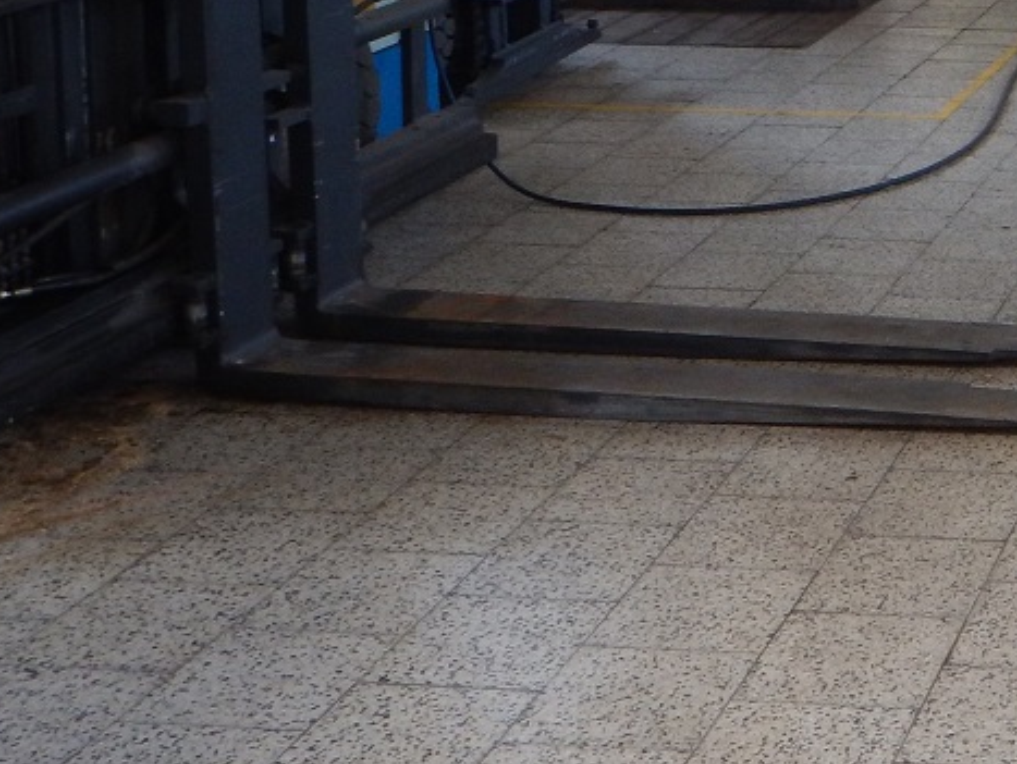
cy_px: -1
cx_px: 1299
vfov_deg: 20.1
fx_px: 2088
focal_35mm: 71
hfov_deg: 24.2
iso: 140
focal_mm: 4.3
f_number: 2.8
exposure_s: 1/30
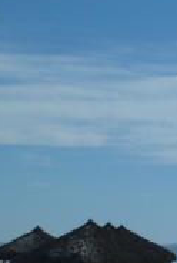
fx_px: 1161
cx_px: 427
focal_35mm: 158
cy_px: 162
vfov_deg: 13.0
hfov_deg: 8.0
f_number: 6.3
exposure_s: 1/800
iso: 80
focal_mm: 7.3
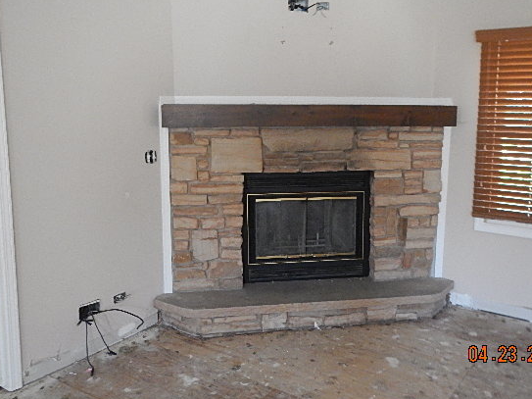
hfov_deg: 55.3
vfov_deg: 42.8
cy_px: 168
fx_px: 507
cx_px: 290
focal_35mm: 33
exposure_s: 1/8
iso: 800
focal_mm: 5
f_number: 3.9
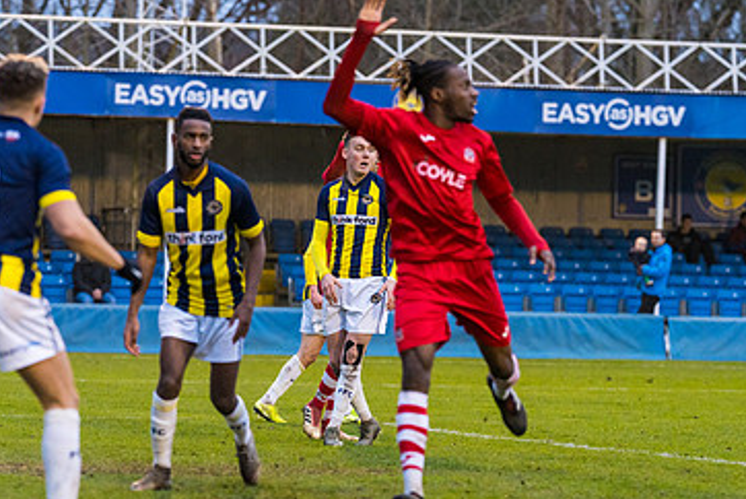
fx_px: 4479
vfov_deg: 6.4
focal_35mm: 216
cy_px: 265
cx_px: 377
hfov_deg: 9.5
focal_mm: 135
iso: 2000
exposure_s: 1/1000
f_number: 2.8
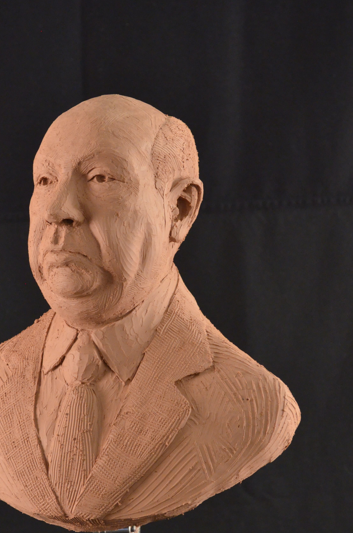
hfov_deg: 12.4
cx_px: 130
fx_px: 1625
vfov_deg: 18.6
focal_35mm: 110
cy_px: 359
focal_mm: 50
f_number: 8
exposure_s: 1/30
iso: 2200
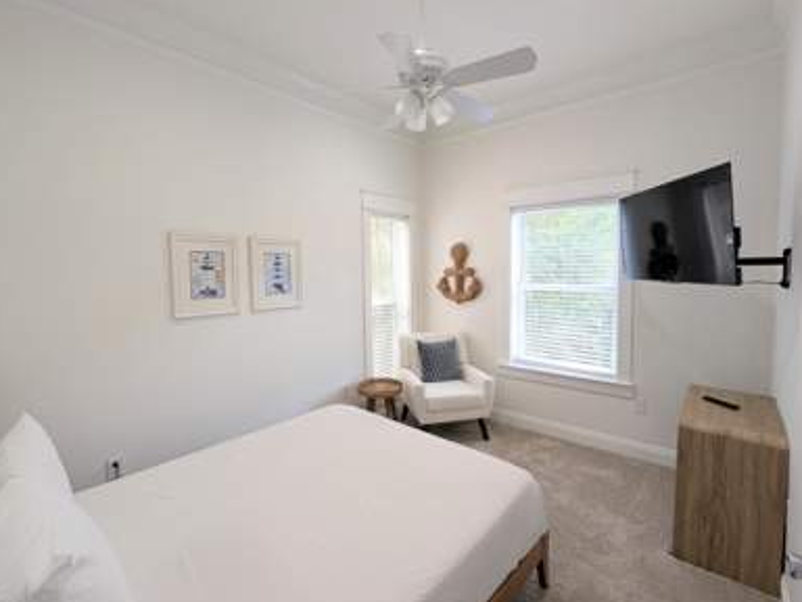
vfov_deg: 81.7
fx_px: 348
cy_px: 291
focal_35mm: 15
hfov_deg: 98.2
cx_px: 393
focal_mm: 2.02
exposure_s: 1/120
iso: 132
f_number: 1.7
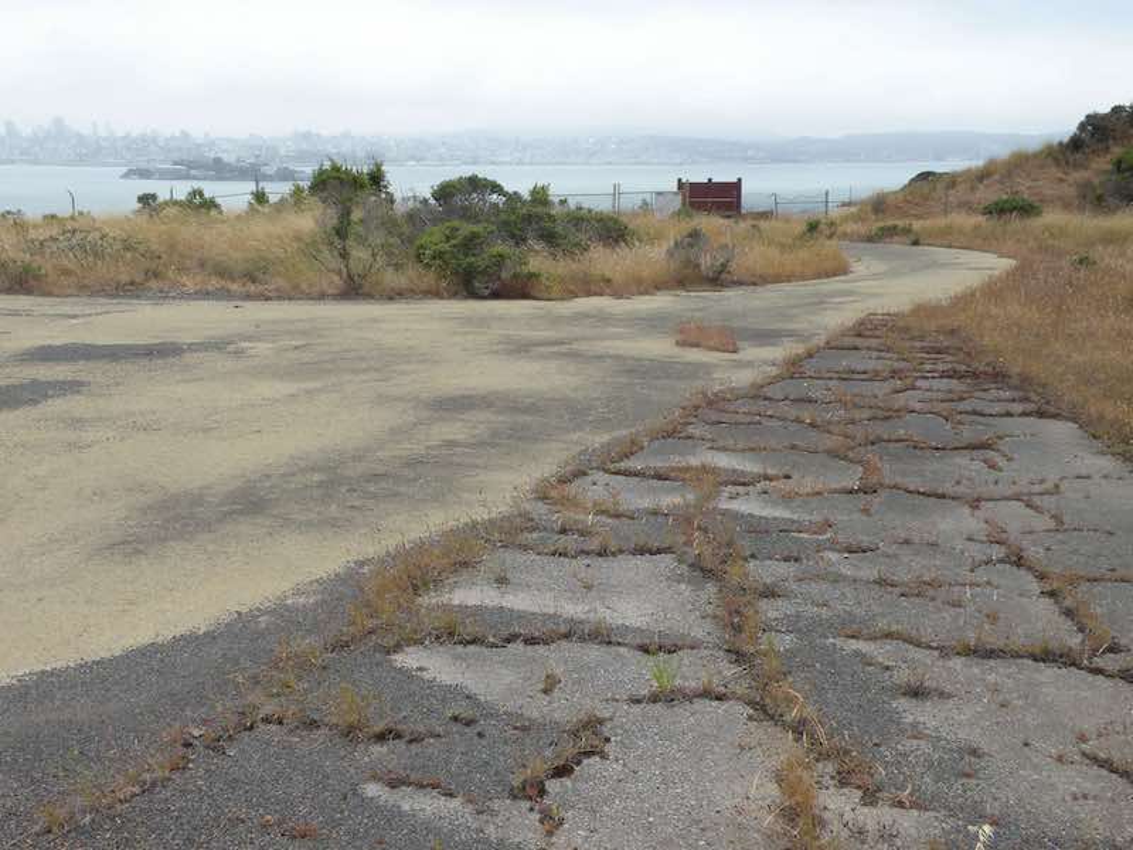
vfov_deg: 34.3
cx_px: 566
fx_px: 1375
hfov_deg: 44.8
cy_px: 425
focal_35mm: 42
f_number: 6.3
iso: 64
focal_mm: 7.4
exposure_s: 1/210
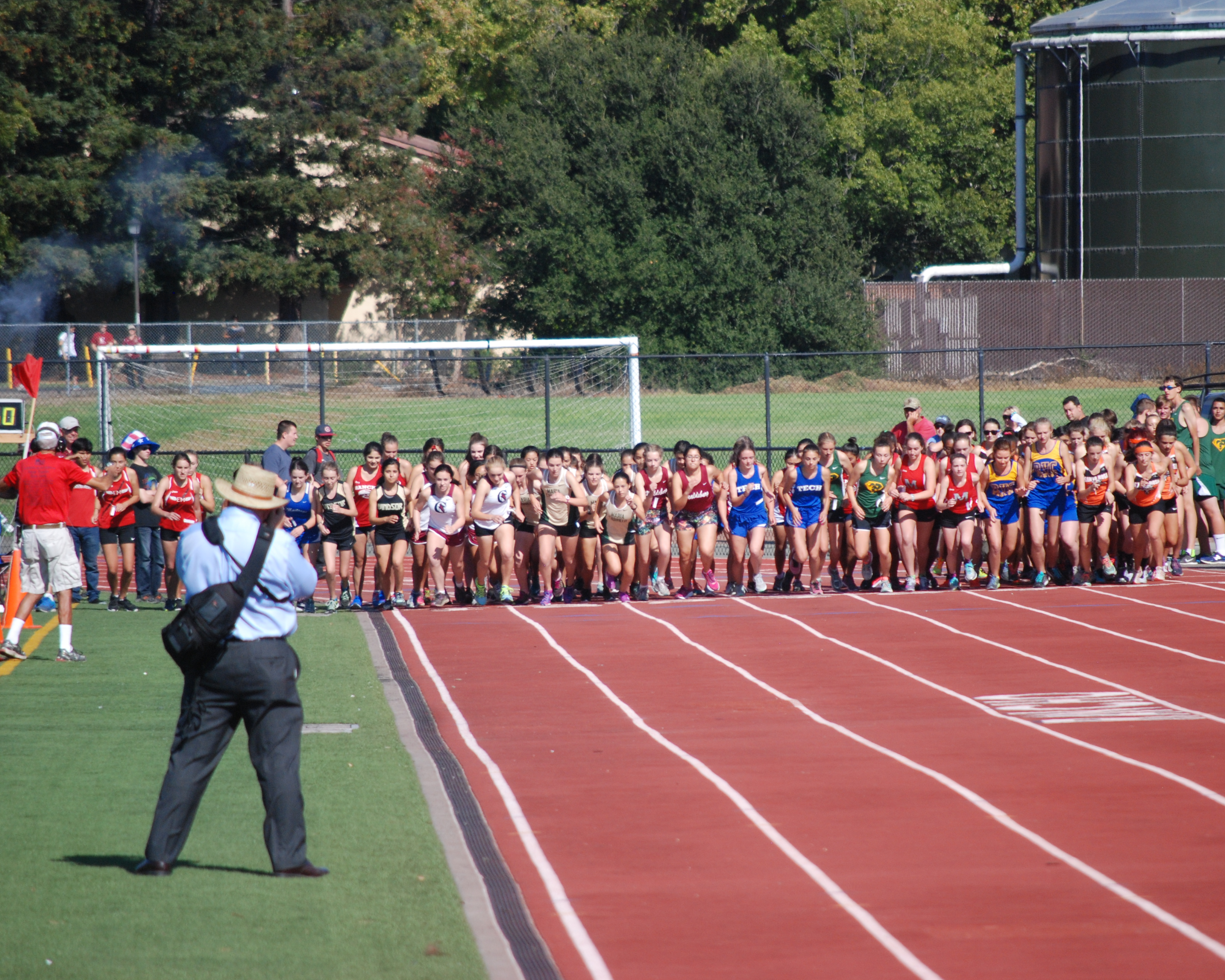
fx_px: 12256
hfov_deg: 5.7
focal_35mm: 338
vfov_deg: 4.6
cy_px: 490
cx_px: 700
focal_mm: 200
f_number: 5.6
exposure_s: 1/1250
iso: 400
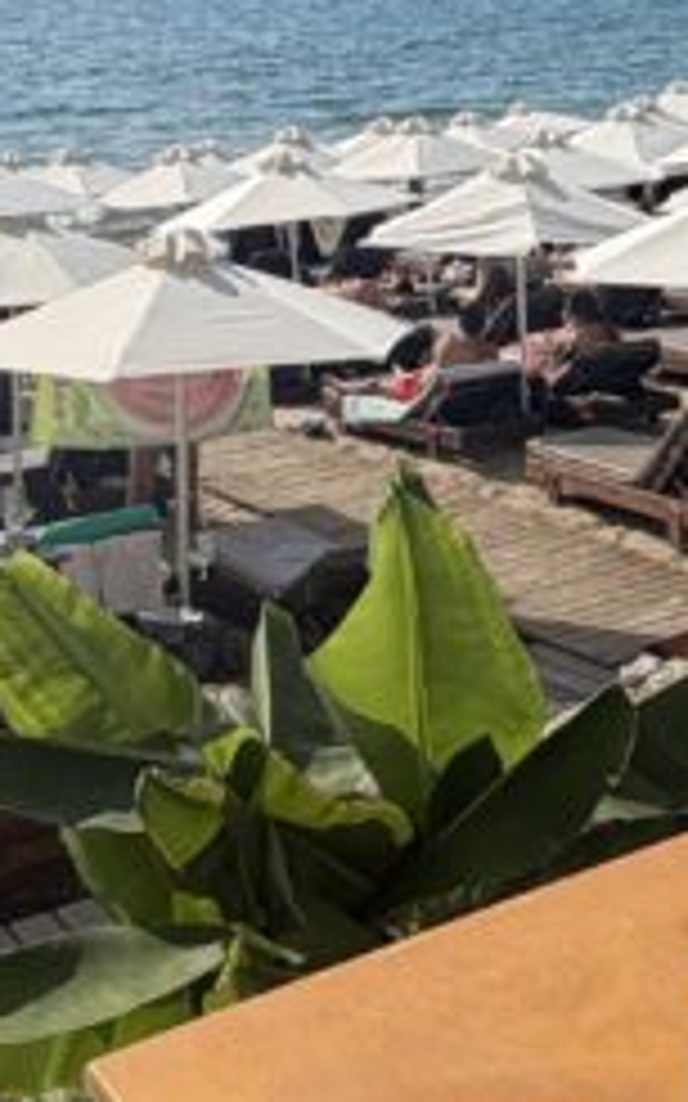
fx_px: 1861
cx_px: 382
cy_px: -67
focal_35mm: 62
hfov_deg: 20.9
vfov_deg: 30.1
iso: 20
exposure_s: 1/1211
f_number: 2.2
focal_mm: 2.22
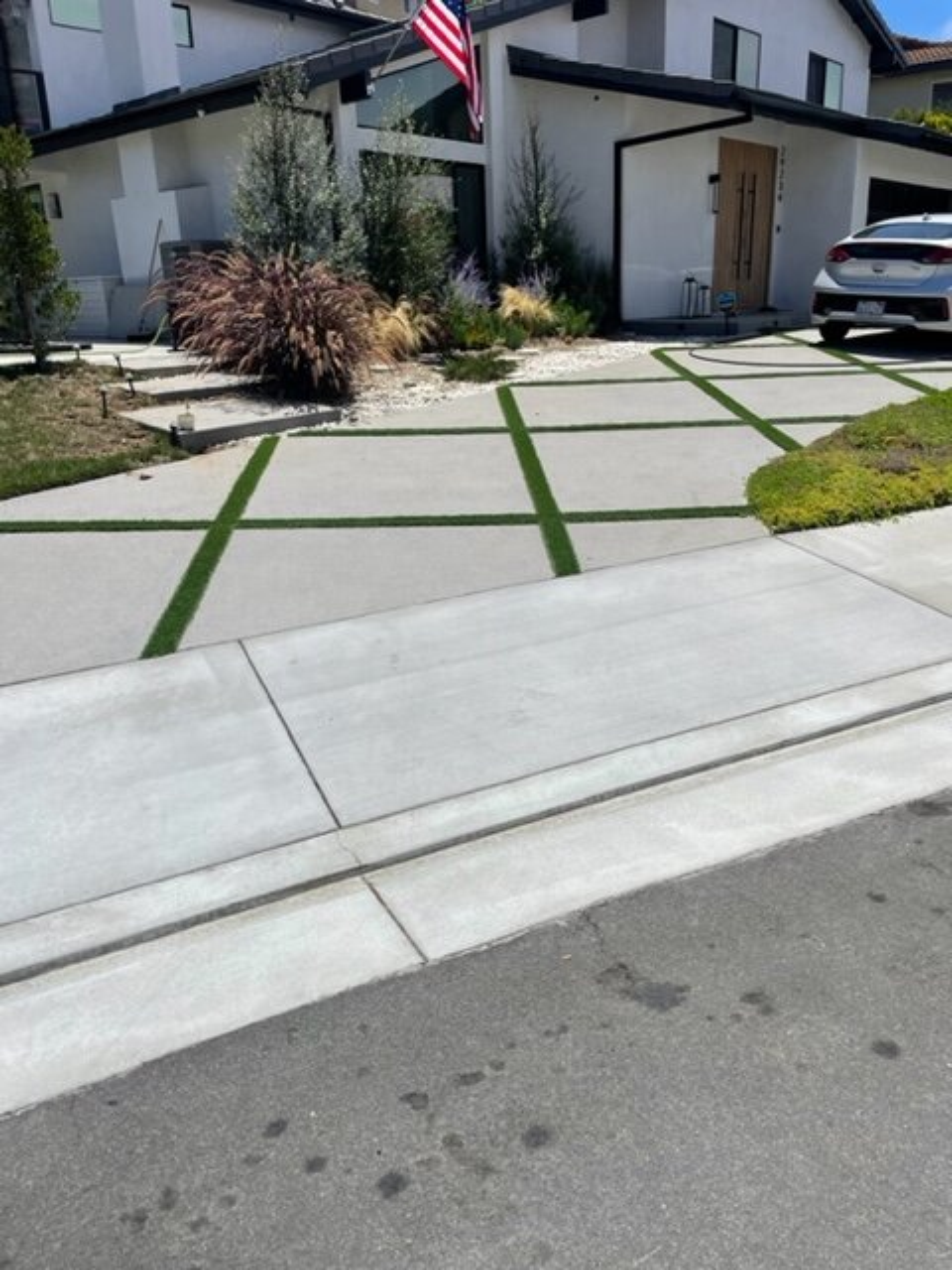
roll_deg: -1.2
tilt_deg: -15.0
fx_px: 953
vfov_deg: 67.3
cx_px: 476
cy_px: 635
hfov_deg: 53.1
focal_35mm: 26
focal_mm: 4.2
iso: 32
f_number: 1.6
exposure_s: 1/7813
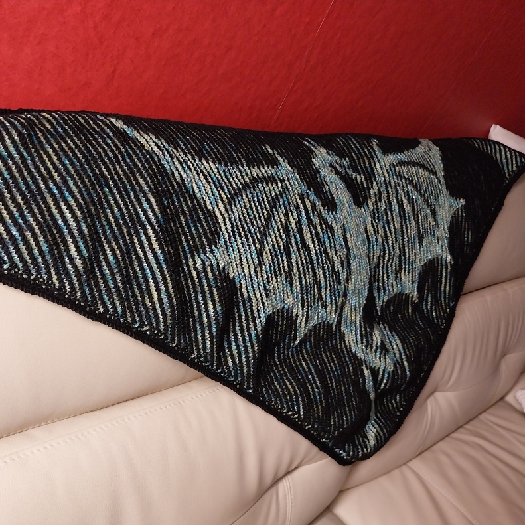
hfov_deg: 51.8
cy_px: 265
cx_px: 188
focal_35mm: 31
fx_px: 532
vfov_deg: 52.5
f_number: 1.8
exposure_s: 1/50
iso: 400
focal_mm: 4
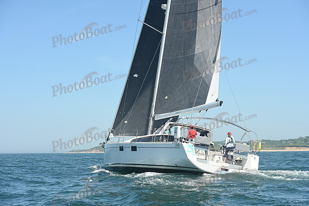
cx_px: 154
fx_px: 601
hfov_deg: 28.8
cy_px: 103
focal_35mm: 70
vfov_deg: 19.5
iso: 320
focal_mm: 70
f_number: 7.1
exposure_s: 1/1000
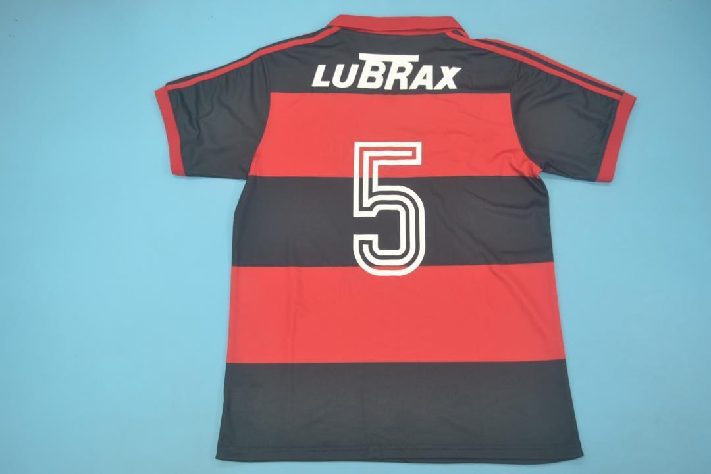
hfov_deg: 57.2
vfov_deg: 40.0
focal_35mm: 33
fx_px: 652
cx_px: 356
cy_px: 237
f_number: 4
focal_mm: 22
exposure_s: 1/100
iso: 200
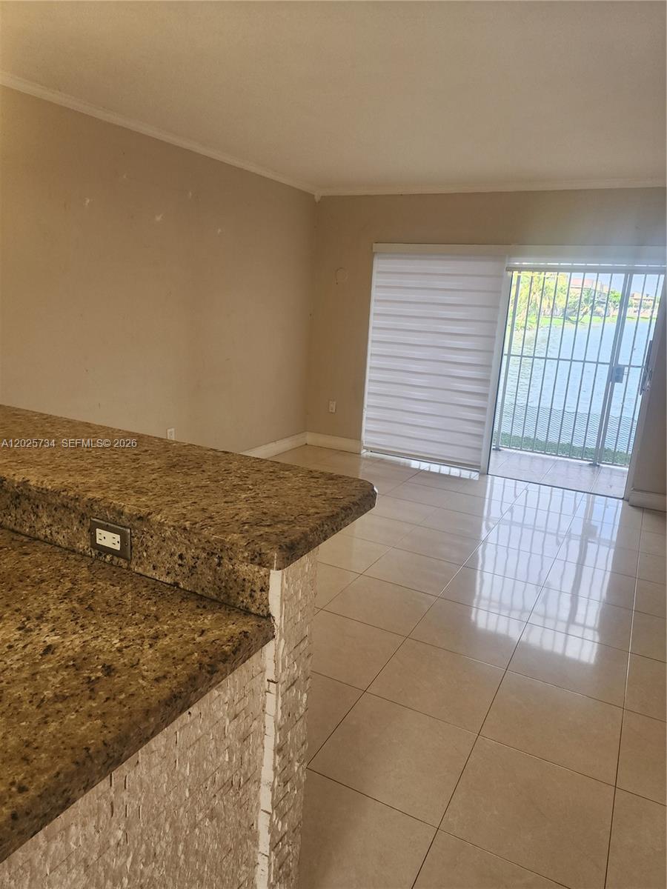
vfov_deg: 73.9
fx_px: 591
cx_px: 334
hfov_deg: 58.9
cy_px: 444
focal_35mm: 23
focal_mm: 6.4
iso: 100
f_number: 1.8
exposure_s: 1/180
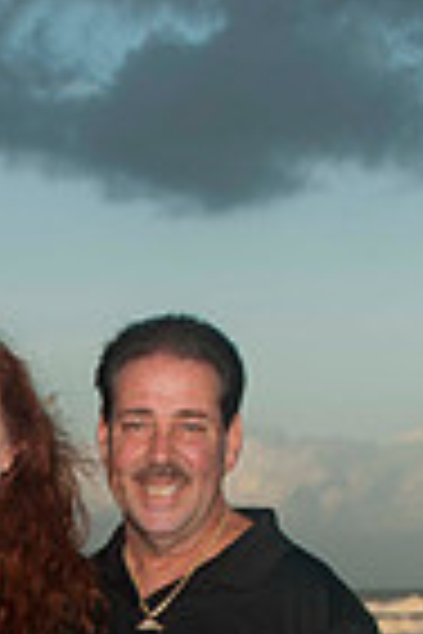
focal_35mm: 153
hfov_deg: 8.9
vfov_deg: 12.7
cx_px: -29
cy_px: 958
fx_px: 2696
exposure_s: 1/125
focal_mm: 32
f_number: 5.6
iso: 100
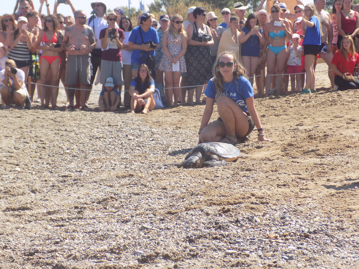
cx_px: 180
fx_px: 1006
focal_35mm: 97
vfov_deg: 15.2
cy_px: 134
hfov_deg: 20.2
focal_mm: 17.2
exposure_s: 1/320
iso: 80
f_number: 4.6
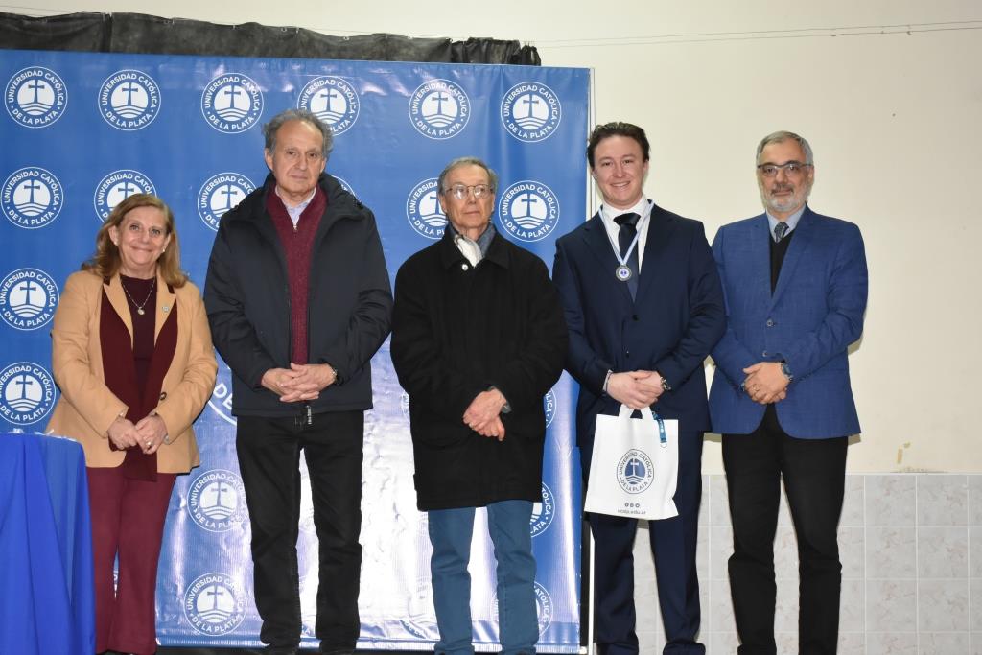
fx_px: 2046
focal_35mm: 75
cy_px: 328
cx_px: 491
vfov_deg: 18.2
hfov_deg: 27.0
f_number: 8
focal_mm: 50
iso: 1600
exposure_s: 1/60
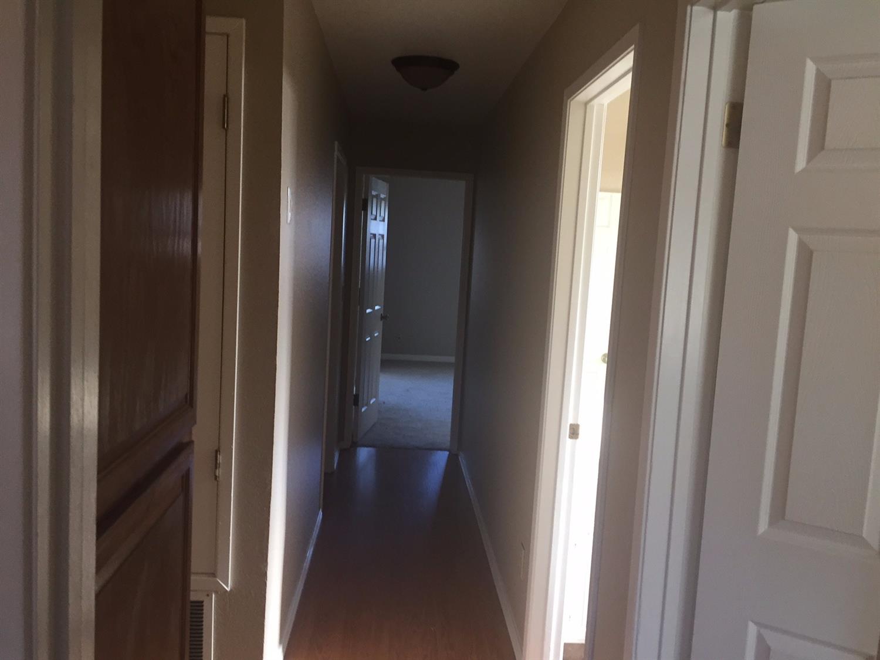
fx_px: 737
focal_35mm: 29
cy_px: 330
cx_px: 440
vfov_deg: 48.2
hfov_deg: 61.7
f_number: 2.2
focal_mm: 4.15
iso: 100
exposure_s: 1/30
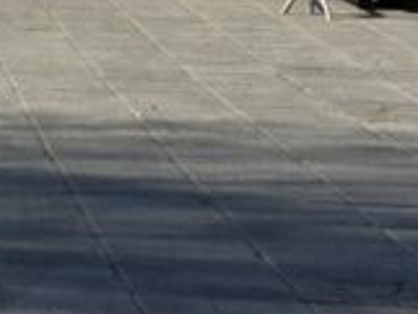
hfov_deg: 11.0
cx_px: -641
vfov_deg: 8.7
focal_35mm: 146
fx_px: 1764
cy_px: -564
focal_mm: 6.3
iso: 80
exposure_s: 1/4650
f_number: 1.7
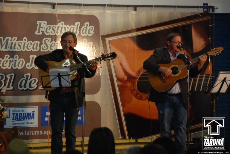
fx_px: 1008
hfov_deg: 13.0
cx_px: 115
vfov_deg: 8.7
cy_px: 77
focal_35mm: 158
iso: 1250
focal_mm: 105
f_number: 5.6
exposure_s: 1/40
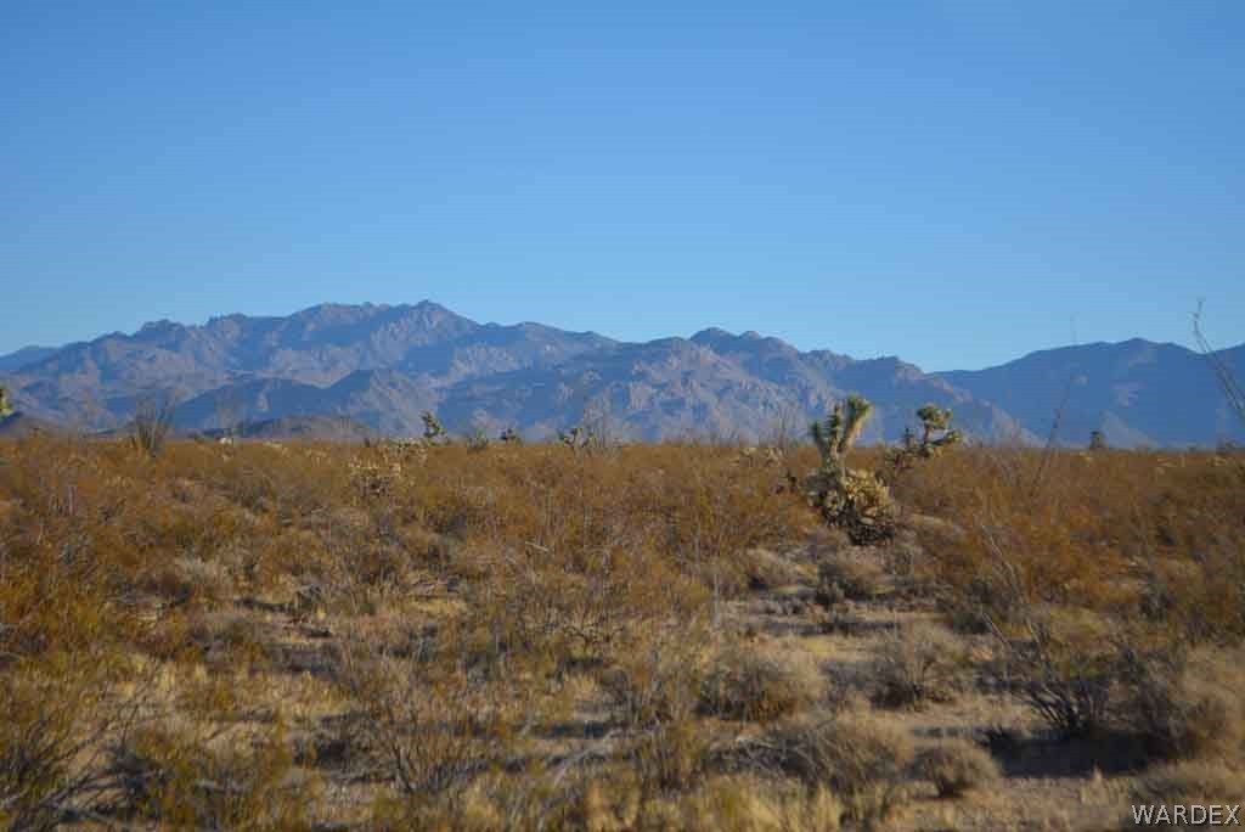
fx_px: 2855
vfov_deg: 16.6
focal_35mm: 82
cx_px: 622
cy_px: 416
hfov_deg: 24.6
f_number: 6.3
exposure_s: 1/1600
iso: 400
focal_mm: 55
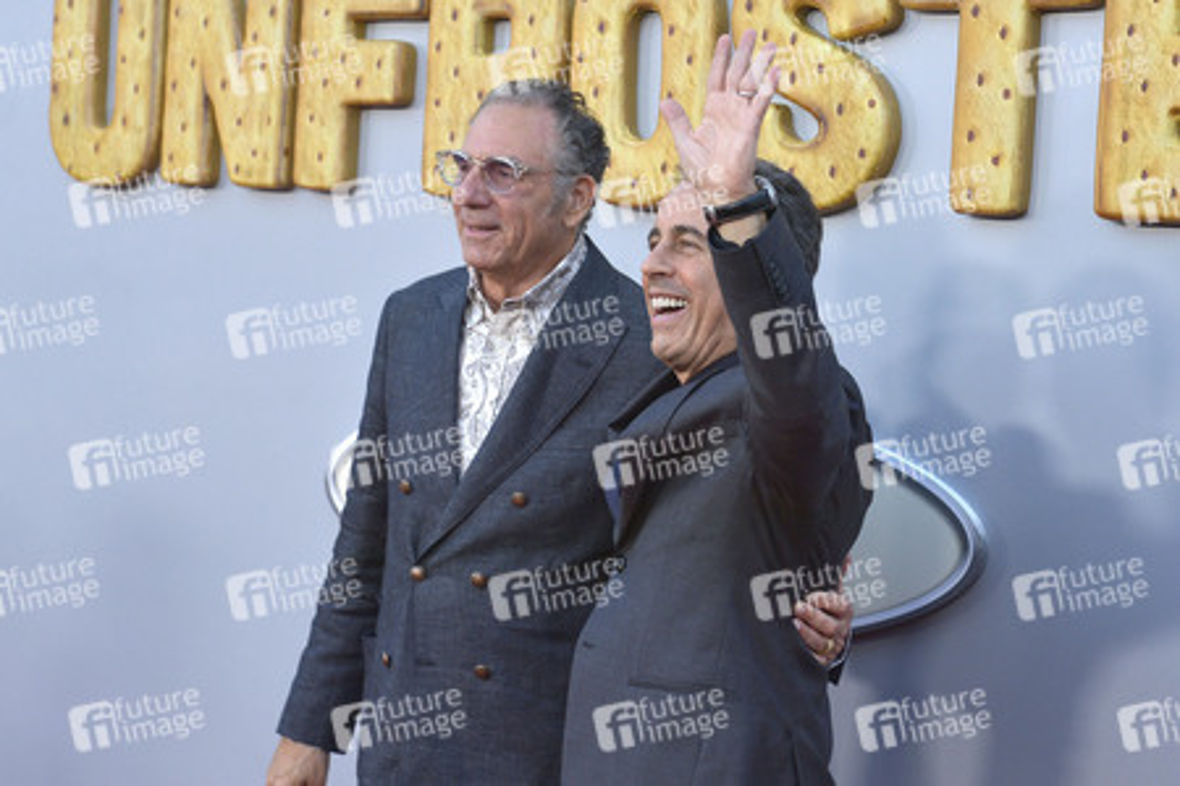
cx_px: 590
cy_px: 393
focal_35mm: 86
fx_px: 2819
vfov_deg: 15.9
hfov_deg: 23.6
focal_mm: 86
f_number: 7.1
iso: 400
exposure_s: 1/250
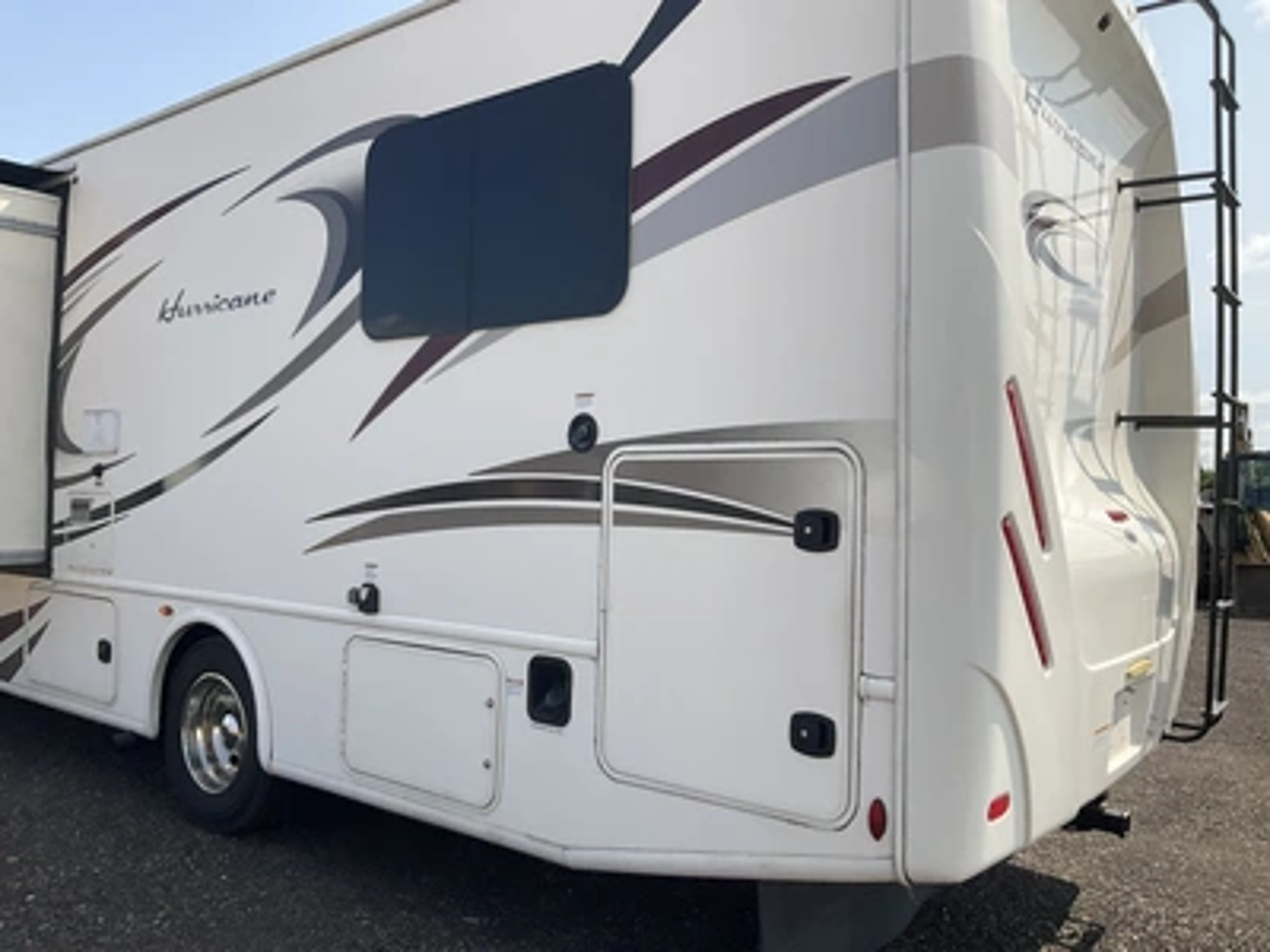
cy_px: 476
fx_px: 1064
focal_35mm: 29
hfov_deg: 61.7
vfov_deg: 48.2
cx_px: 635
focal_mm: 3
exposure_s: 1/1626
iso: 25
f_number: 1.8
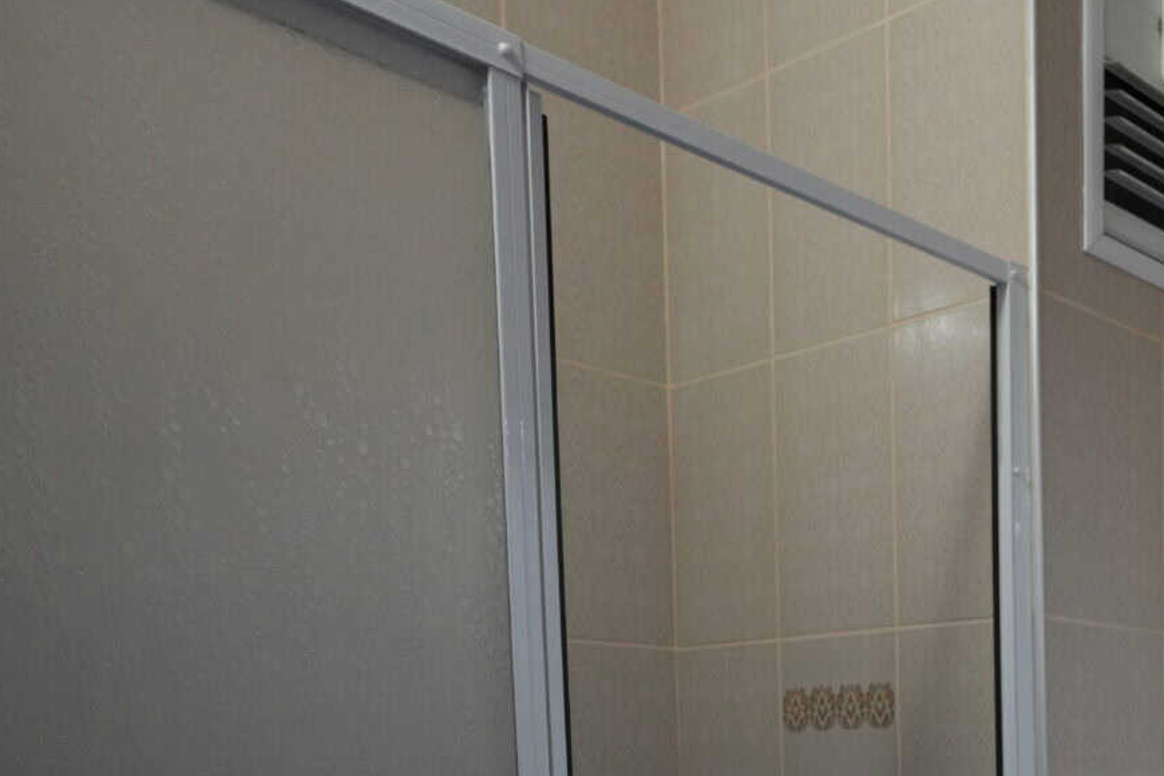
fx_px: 1293
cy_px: 888
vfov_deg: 29.5
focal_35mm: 40
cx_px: 1342
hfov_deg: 38.2
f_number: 4
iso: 1250
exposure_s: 1/160
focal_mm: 17
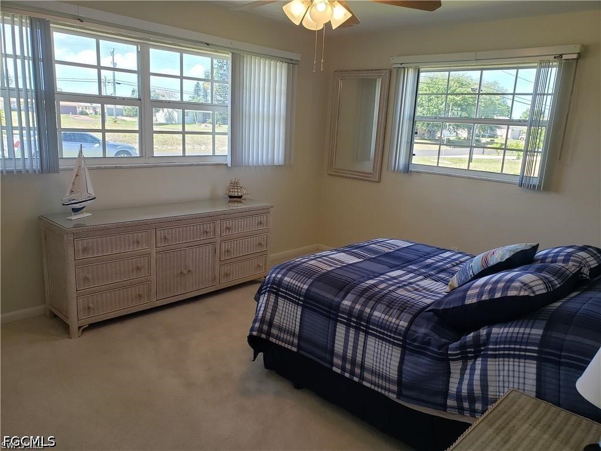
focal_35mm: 26
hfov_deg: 67.3
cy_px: 226
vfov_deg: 53.1
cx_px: 300
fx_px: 451
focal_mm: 4.3
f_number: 2.4
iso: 100
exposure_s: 1/120
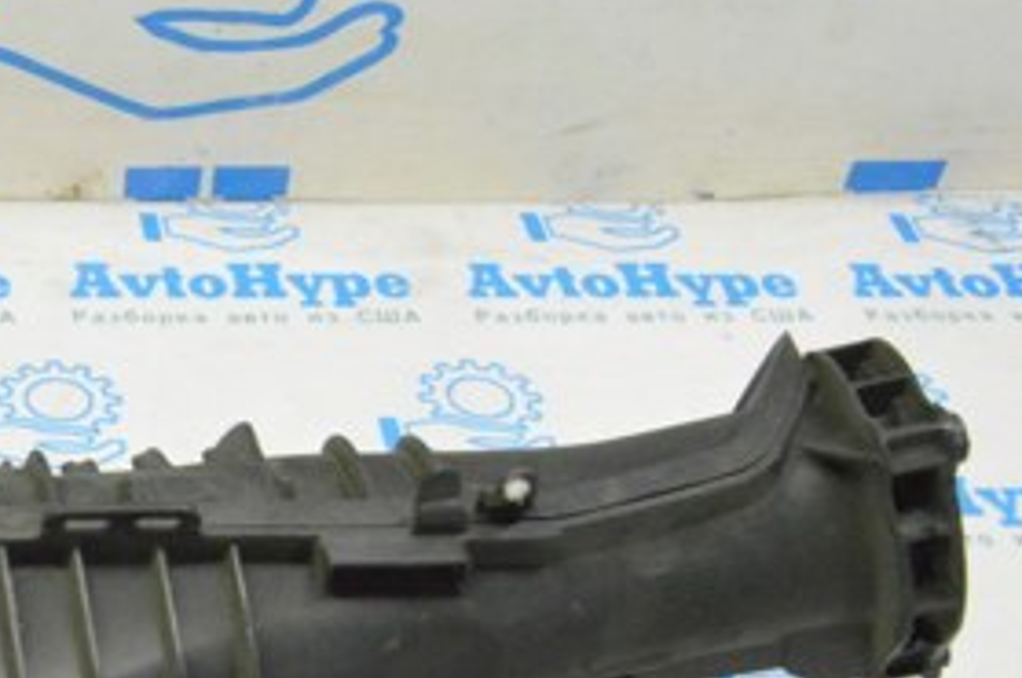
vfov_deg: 16.9
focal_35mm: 79
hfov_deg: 24.3
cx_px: -48
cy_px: 610
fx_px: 2243
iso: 6400
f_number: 20
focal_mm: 23
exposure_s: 1/20
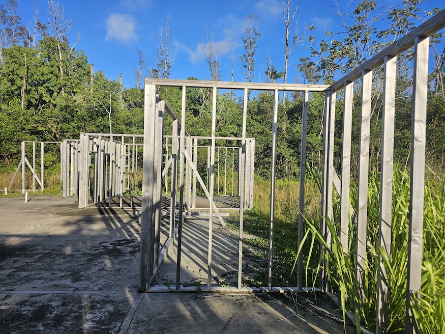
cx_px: 222
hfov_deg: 73.9
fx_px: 296
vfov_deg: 58.9
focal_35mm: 23
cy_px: 167
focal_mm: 6.3
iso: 10
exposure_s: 1/724
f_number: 1.7
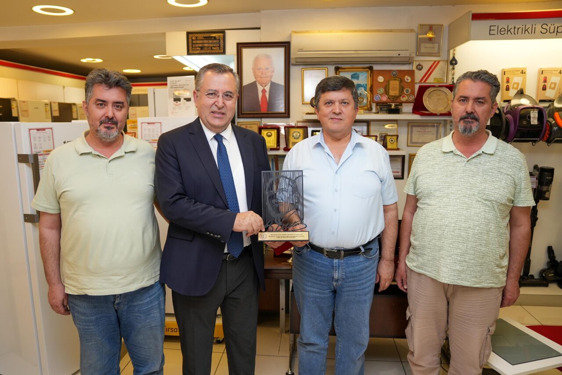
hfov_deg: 73.8
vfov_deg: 53.1
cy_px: 188
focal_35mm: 24
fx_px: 375
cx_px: 281
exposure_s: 1/60
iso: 500
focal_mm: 24
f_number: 2.8
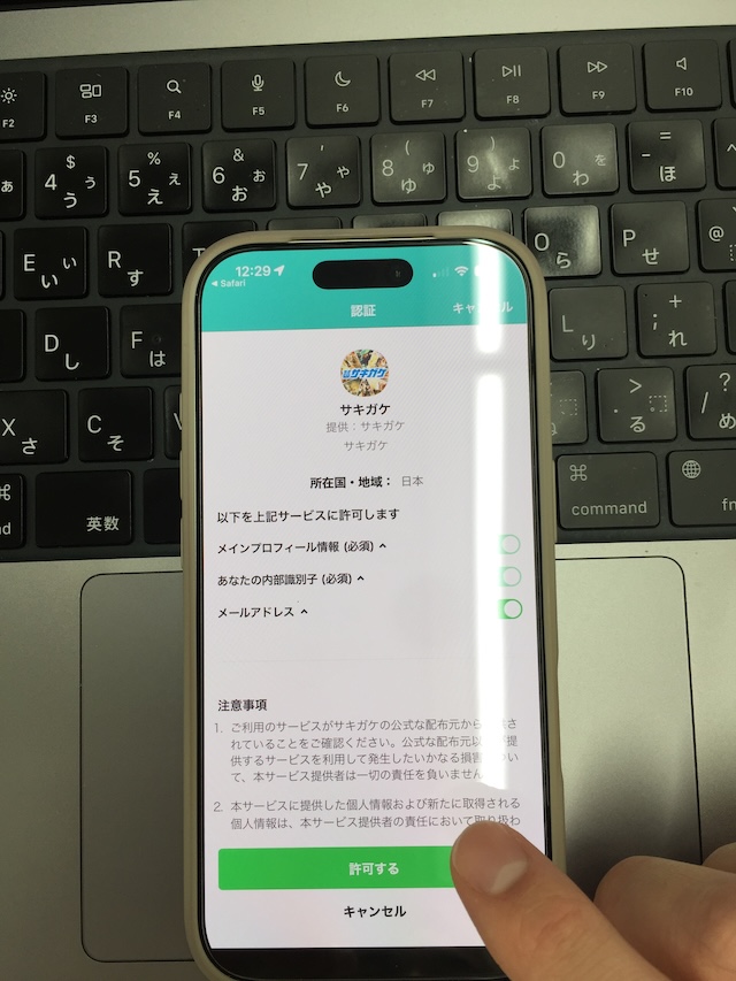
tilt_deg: -73.1
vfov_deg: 61.7
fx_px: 822
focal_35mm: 29
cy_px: 490
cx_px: 368
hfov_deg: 48.2
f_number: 2.2
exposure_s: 1/120
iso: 40
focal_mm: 4.15
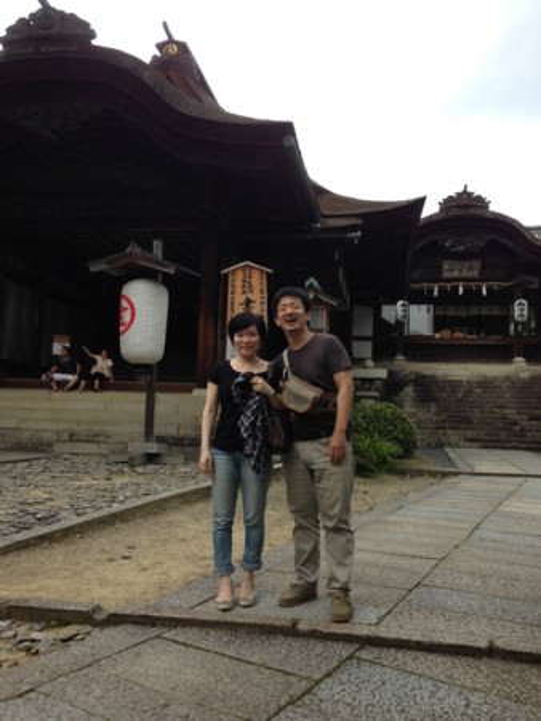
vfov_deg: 55.3
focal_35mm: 33
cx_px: 270
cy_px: 360
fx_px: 687
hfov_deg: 43.0
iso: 50
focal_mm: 4.12
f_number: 2.4
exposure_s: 1/488
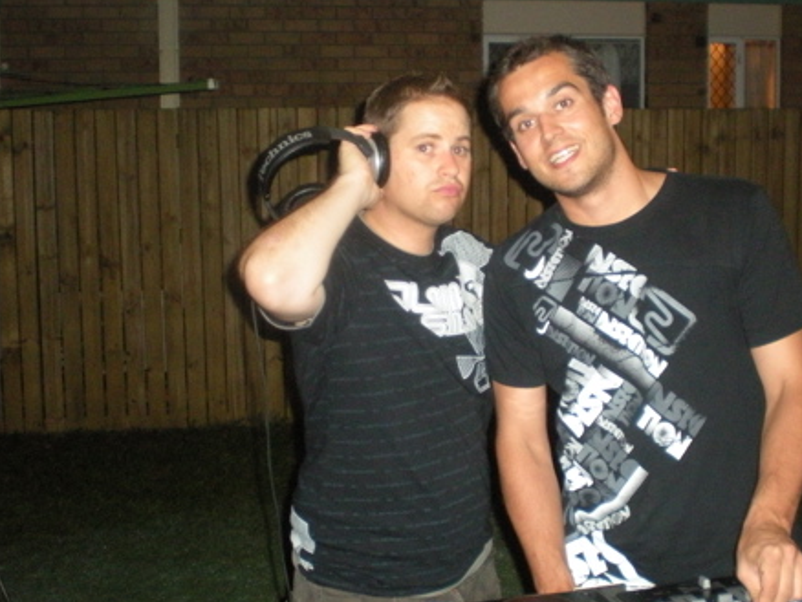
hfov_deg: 36.7
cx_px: 483
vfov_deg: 28.0
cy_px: 274
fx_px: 1205
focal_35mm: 52
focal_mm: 6.3
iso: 406
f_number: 3.1
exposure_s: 1/60
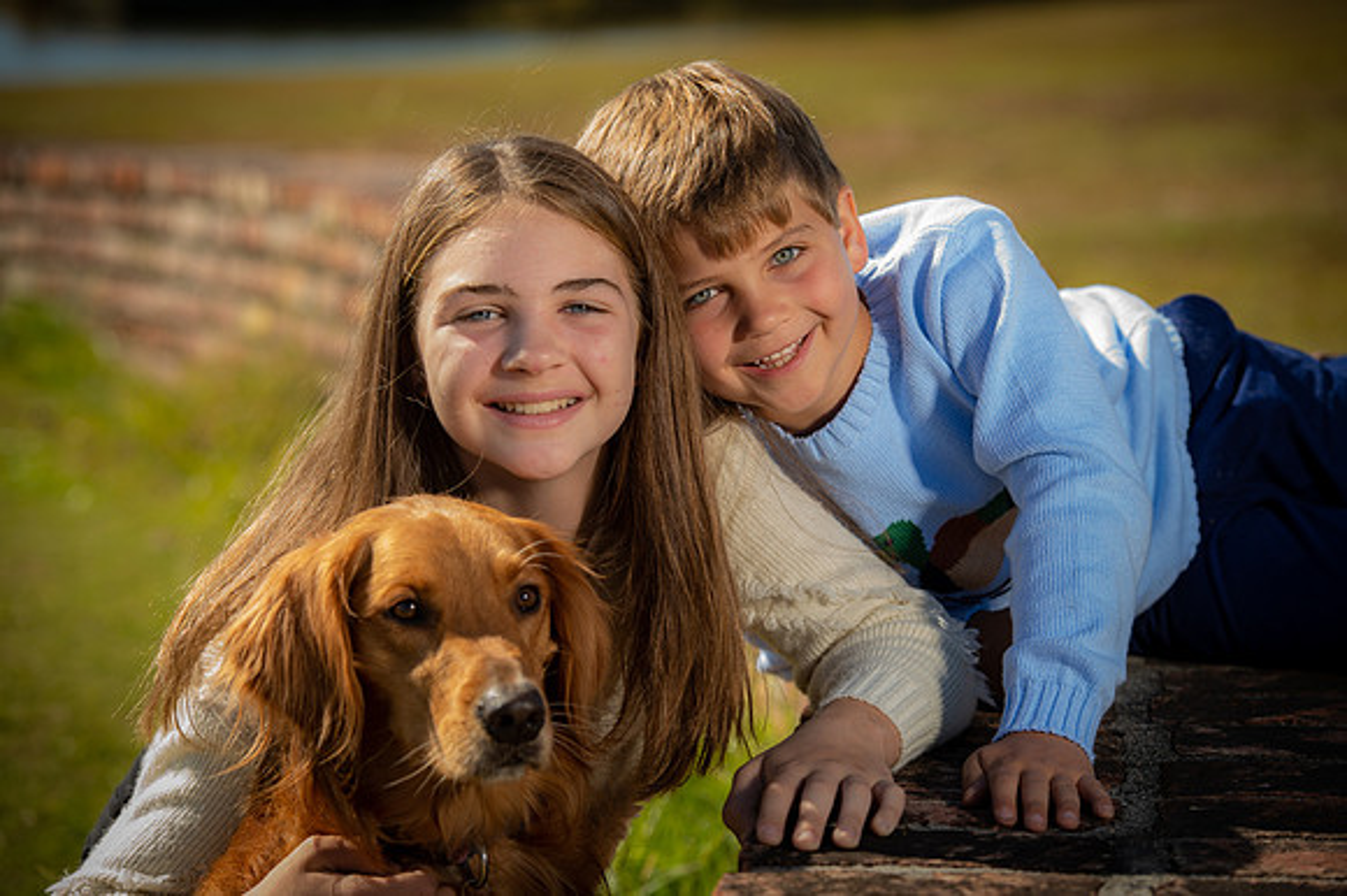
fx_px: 4562
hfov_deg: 16.8
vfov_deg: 11.2
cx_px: 674
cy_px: 448
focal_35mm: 122
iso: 50
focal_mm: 122
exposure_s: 1/250
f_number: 5
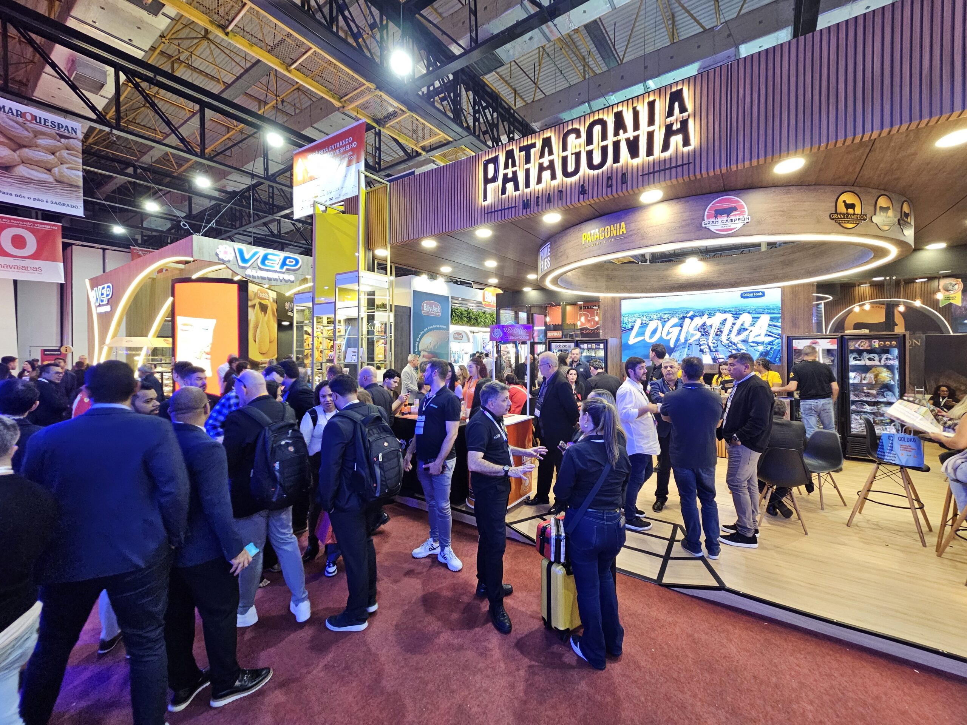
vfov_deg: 89.9
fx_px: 363
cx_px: 484
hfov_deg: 106.2
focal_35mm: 13
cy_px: 362
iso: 320
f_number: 2.2
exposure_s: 1/60
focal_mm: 2.2
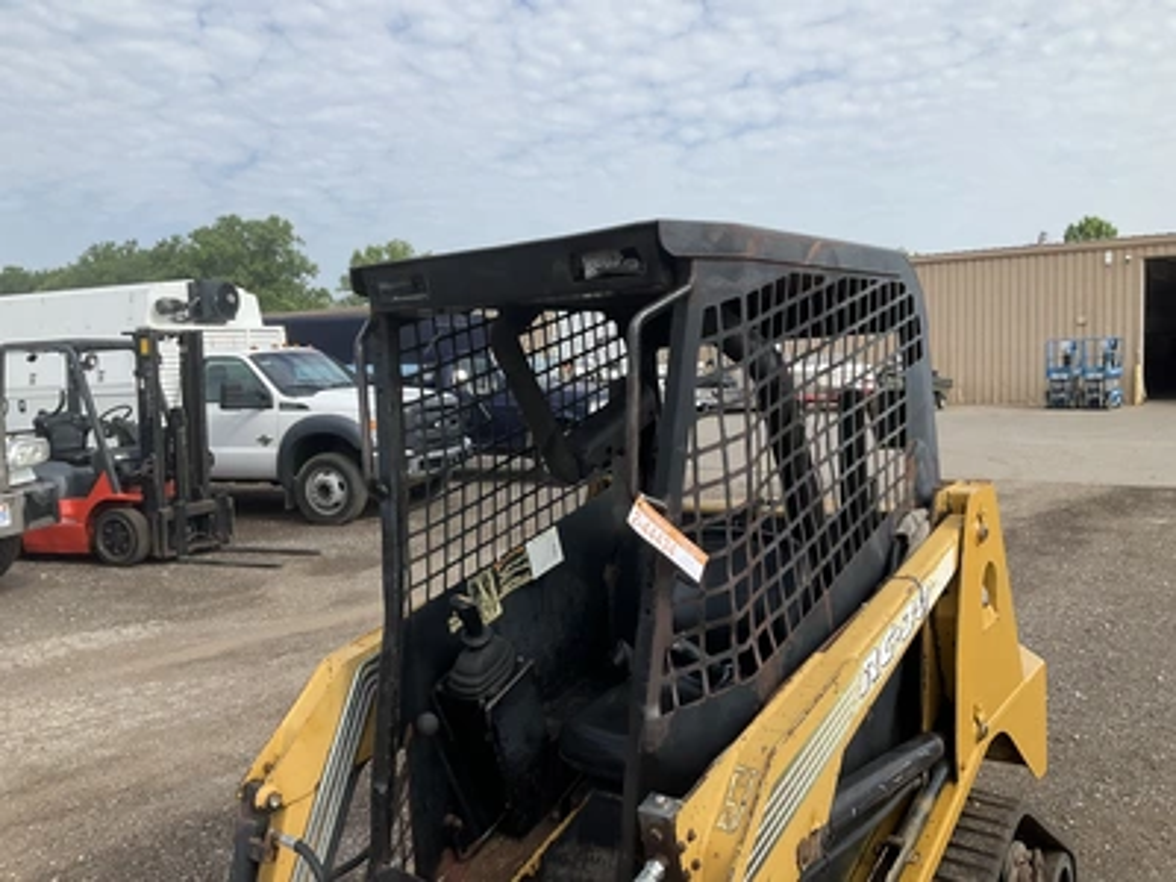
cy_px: 441
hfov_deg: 61.7
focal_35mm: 29
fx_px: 985
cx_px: 588
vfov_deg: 48.2
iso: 25
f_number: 1.8
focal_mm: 3
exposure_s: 1/1412
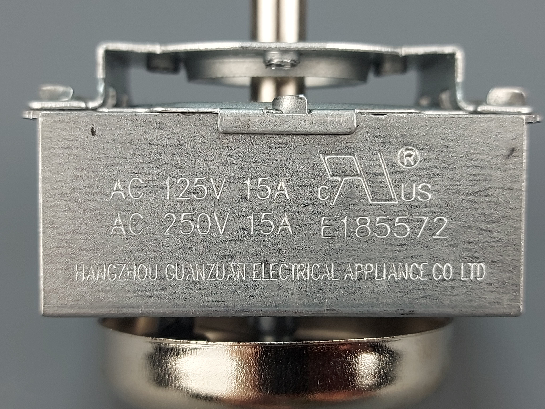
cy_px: 204
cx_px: 272
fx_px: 378
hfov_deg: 71.6
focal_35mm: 24
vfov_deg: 56.8
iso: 32
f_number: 1.8
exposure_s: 1/124
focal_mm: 5.23
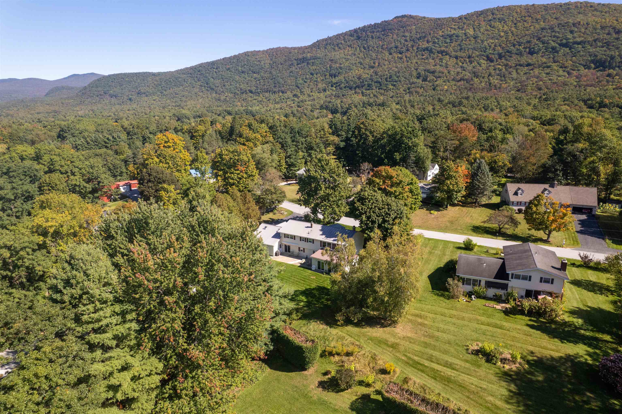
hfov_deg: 78.6
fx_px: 380
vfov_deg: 57.2
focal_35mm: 22
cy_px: 207
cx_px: 311
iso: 120
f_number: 2.8
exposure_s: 1/160
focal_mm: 8.38
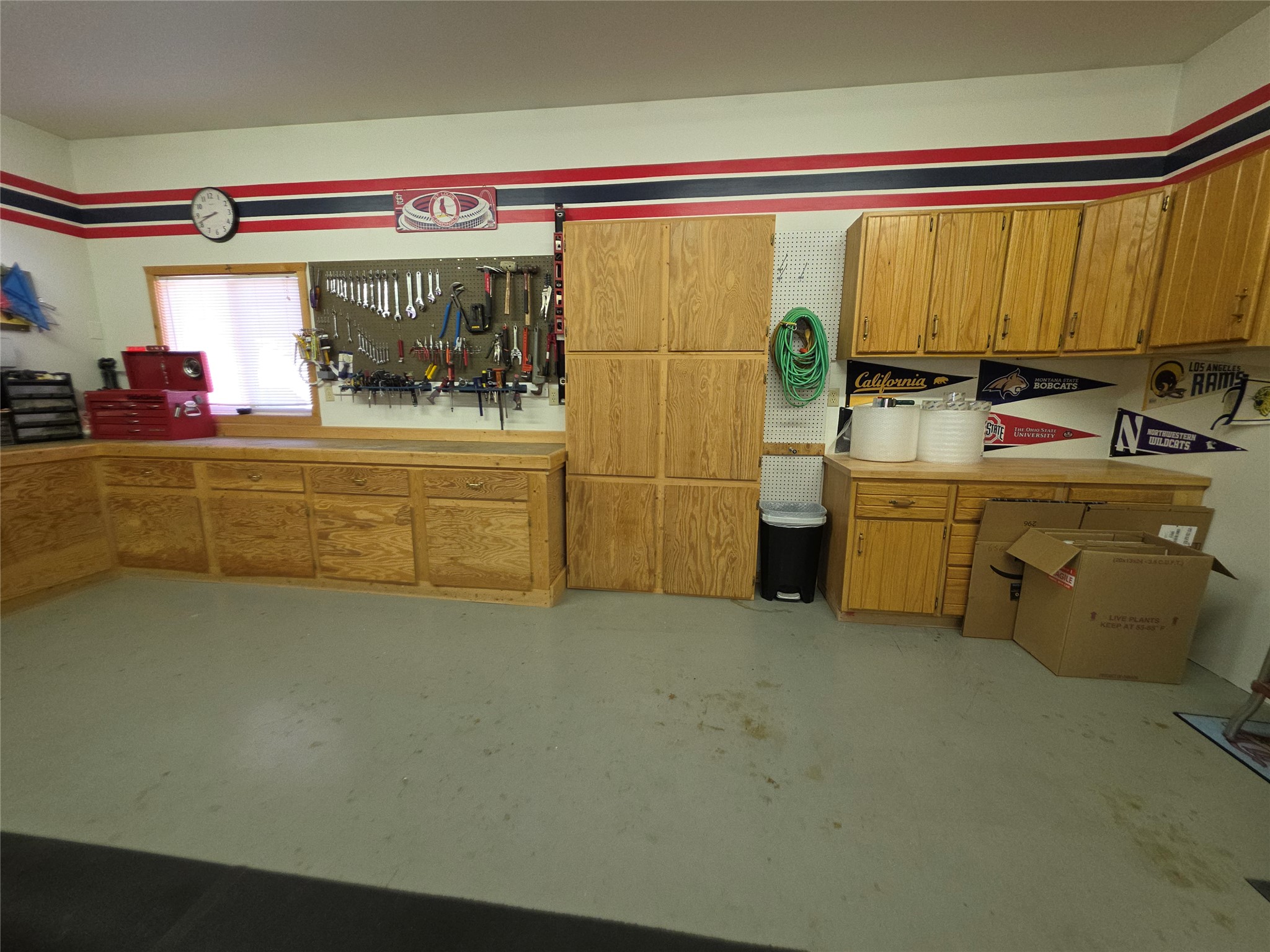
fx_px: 477
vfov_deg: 89.9
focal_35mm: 13
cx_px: 635
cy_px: 476
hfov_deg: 106.2
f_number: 1.9
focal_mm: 2.2
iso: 100
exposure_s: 1/60
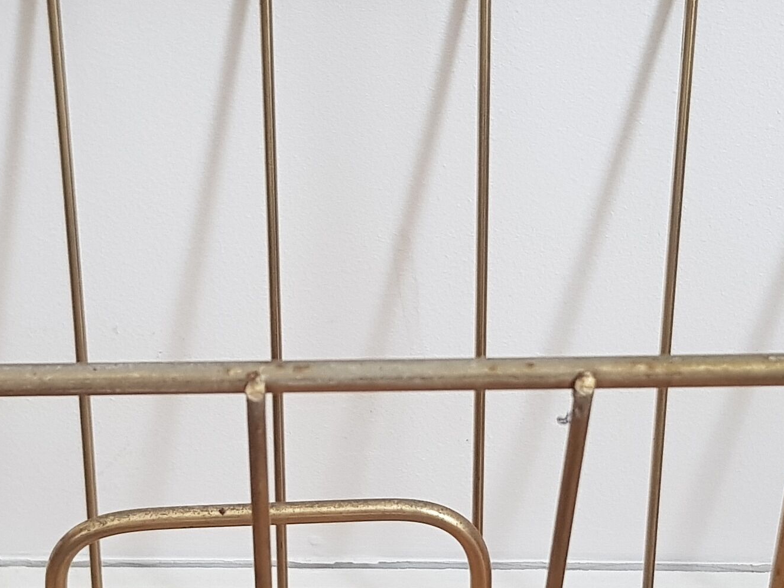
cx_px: 346
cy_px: 427
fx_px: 1789
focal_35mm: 79
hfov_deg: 24.7
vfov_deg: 18.6
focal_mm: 4.2
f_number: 1.7
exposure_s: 1/29
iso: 200
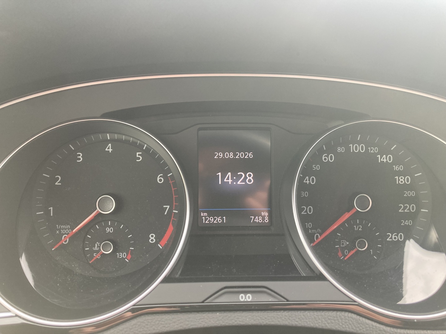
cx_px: 223
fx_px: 361
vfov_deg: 49.7
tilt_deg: -18.1
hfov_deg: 63.4
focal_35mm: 28
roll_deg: +0.1
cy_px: 167
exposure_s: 1/121
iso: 64
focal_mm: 3.99
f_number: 1.8
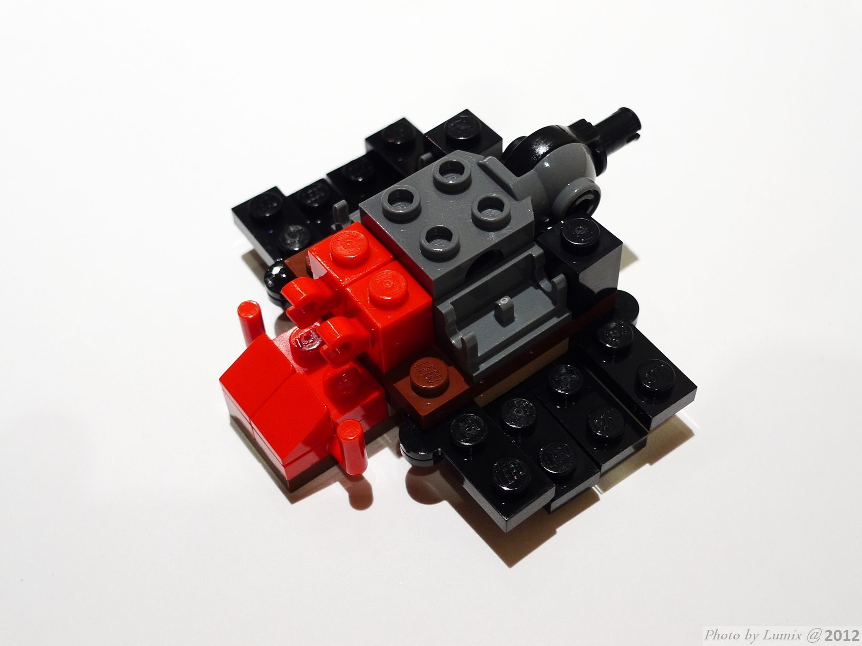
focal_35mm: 48
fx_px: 1195
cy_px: 323
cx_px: 431
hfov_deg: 39.7
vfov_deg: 30.3
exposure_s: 1/20
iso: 200
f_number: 3.5
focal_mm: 10.2
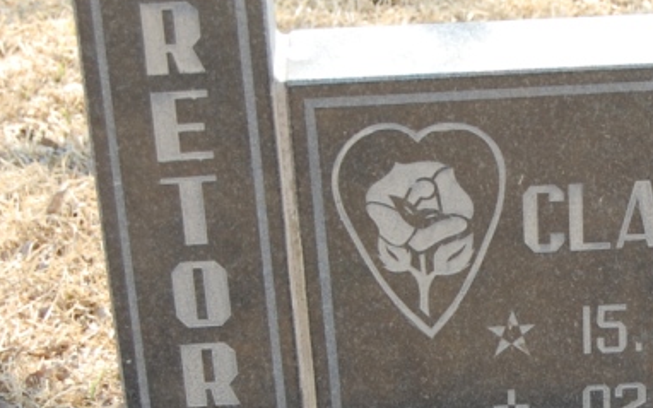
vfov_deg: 7.6
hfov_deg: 12.1
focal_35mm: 172
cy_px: 364
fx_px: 3062
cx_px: 624
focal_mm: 42
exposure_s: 1/125
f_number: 5.6
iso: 200
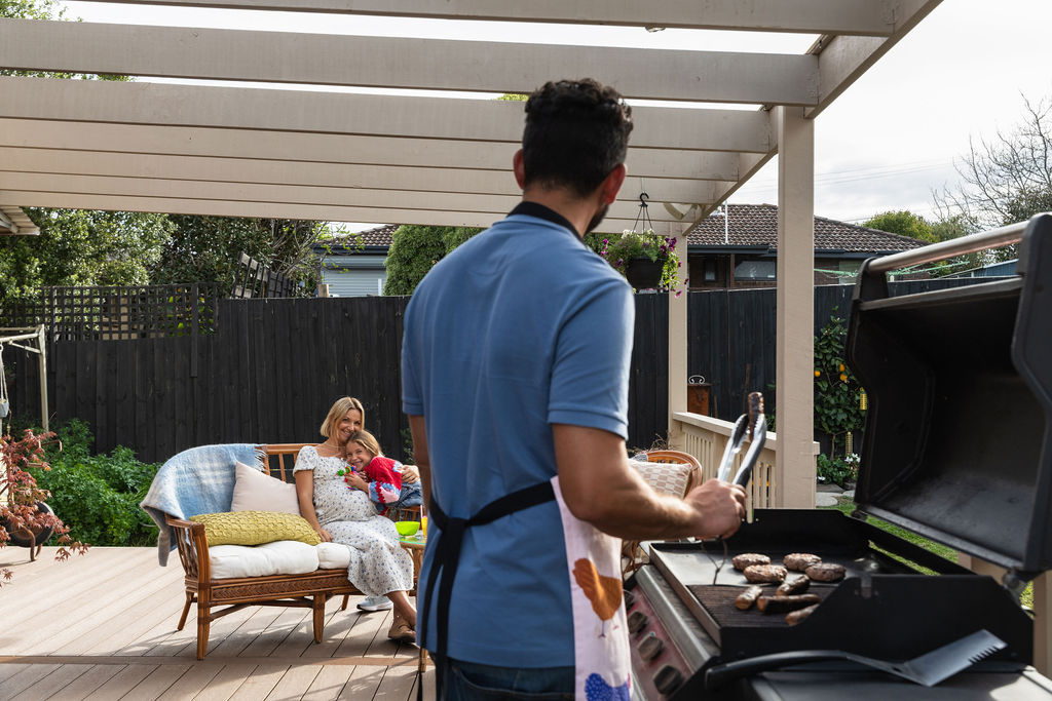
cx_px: 526
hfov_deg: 50.9
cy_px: 350
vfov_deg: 35.2
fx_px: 1105
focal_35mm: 38
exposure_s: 1/500
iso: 400
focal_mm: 37.7
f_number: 6.3
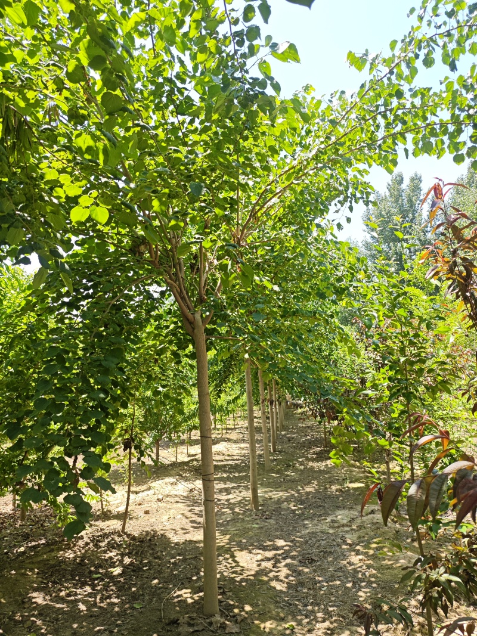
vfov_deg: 71.6
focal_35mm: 24
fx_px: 441
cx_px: 238
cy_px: 318
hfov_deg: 56.8
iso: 50
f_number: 1.6
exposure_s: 1/646
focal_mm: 5.84
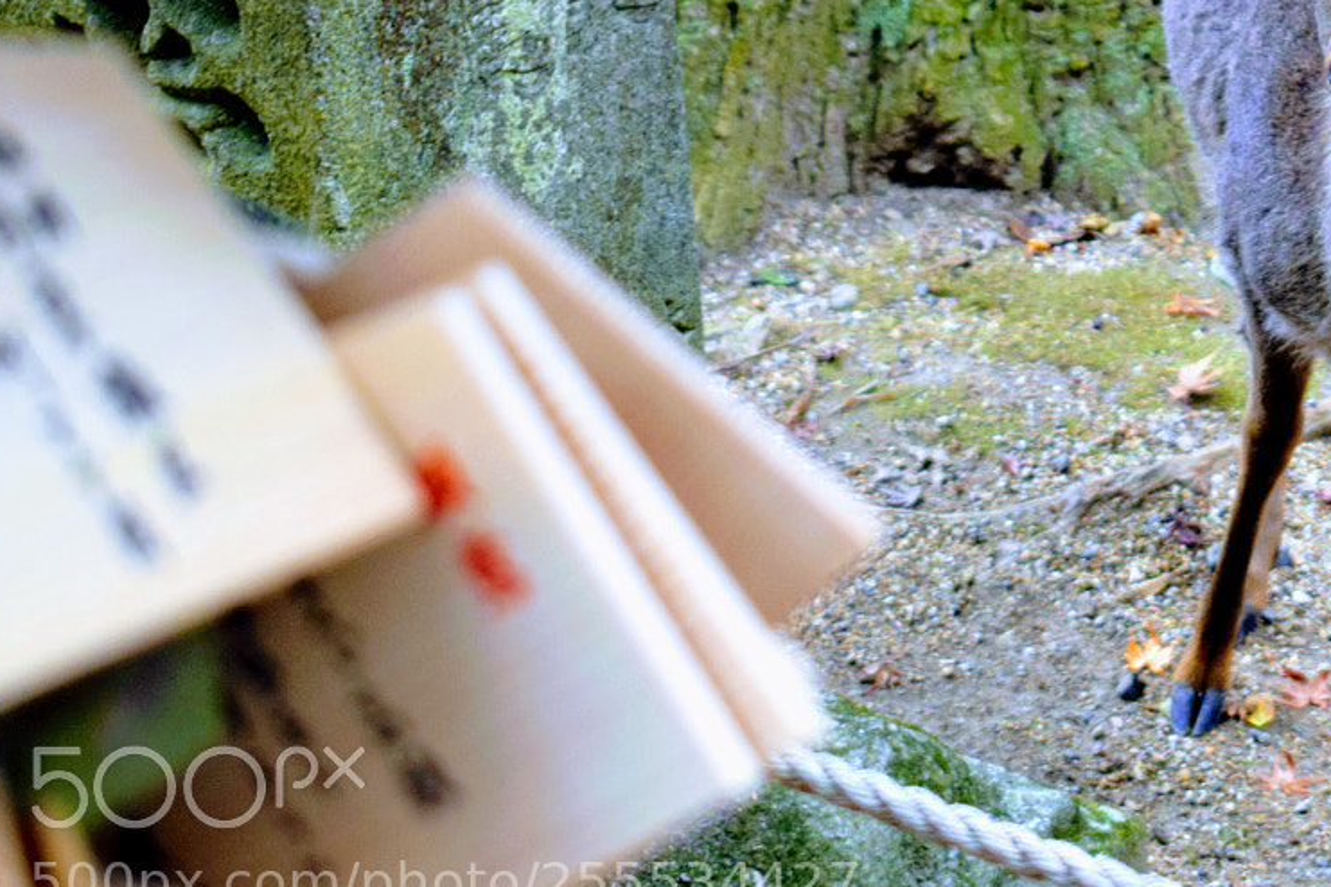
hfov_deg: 16.3
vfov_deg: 11.1
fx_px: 4547
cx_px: 1356
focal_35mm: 123
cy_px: 66
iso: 640
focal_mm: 38
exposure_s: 1/60
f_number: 4.8
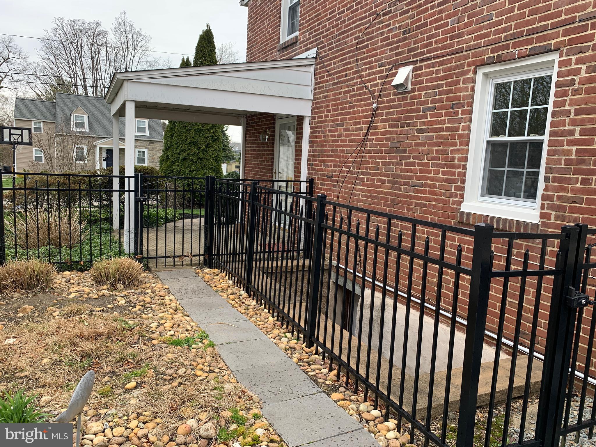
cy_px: 224
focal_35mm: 26
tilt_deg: -7.9
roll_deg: -2.6
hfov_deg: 67.3
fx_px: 448
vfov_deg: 53.1
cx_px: 298
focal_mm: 4.25
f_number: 1.8
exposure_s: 1/218
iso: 25
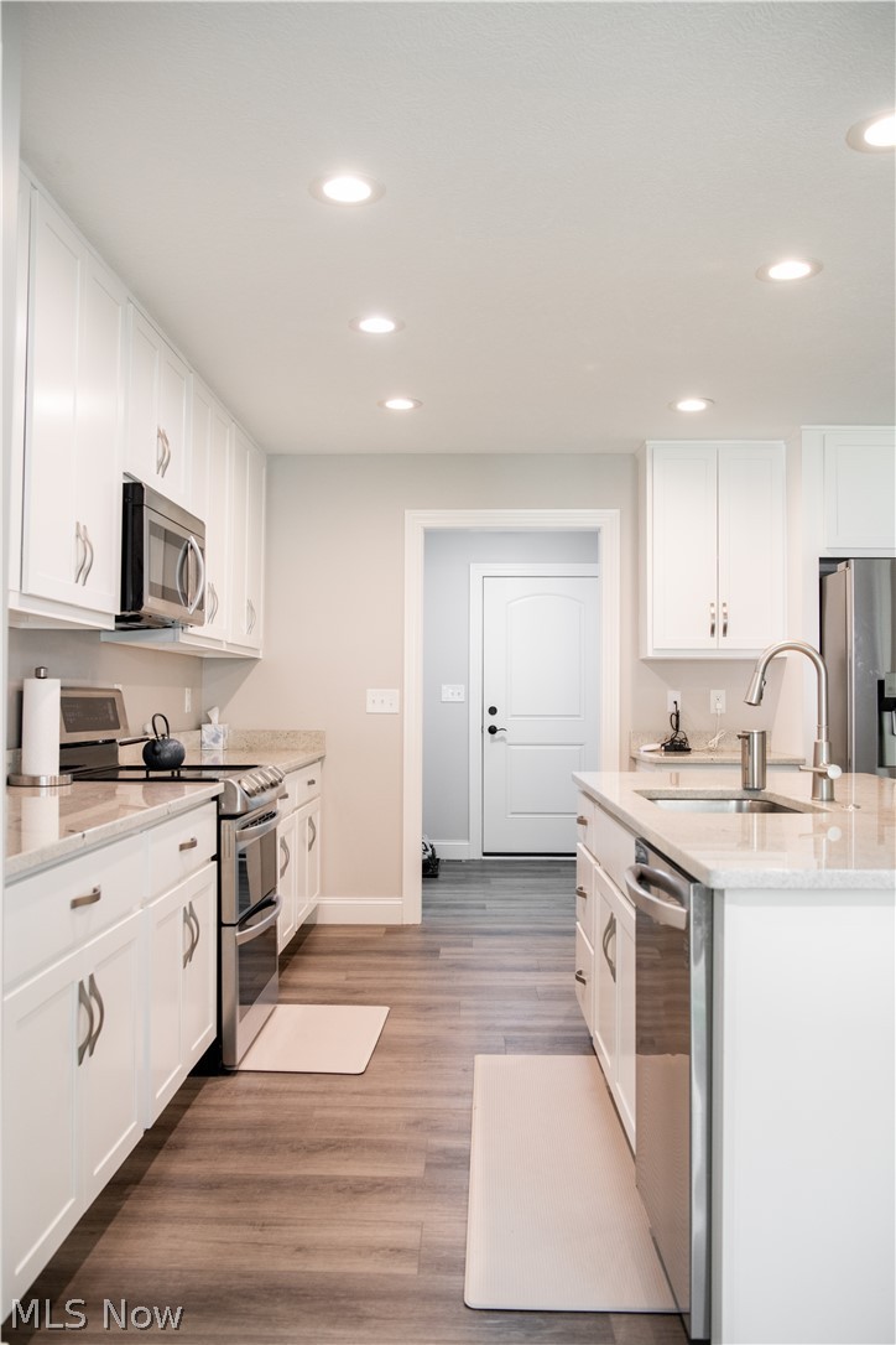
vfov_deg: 61.9
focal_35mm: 30
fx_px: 1120
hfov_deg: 43.6
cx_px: 448
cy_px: 672
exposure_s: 1/60
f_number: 5.6
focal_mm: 30
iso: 1250
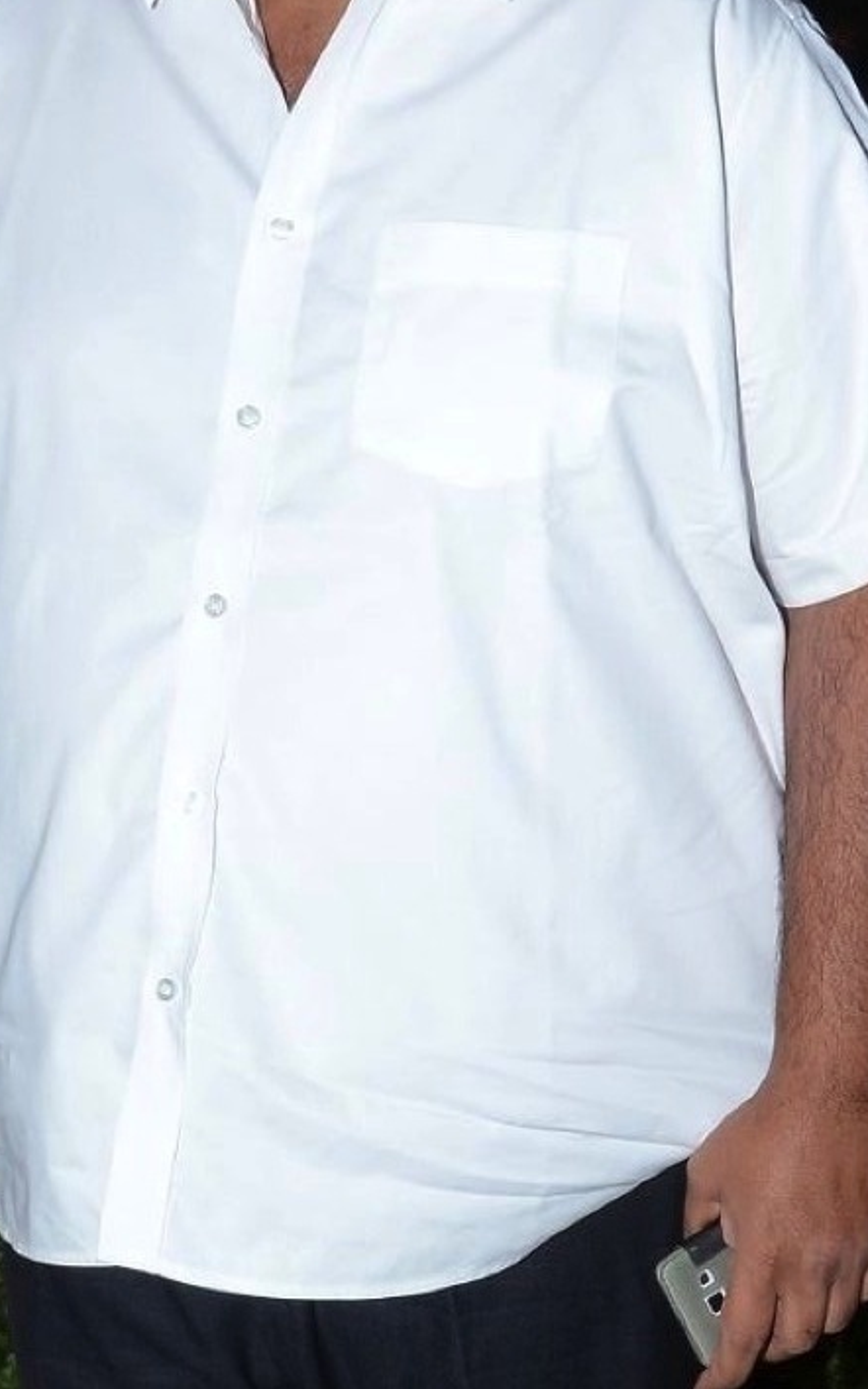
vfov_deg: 23.9
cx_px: 334
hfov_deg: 15.2
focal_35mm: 86
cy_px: 970
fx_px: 3254
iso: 500
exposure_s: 1/125
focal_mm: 22
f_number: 9
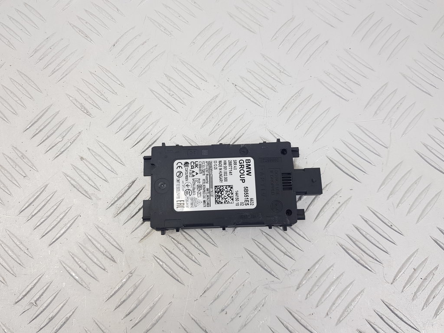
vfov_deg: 53.1
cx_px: 222
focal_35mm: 26
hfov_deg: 67.3
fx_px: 333
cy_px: 166
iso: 50
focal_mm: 4.2
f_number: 1.7
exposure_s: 1/100
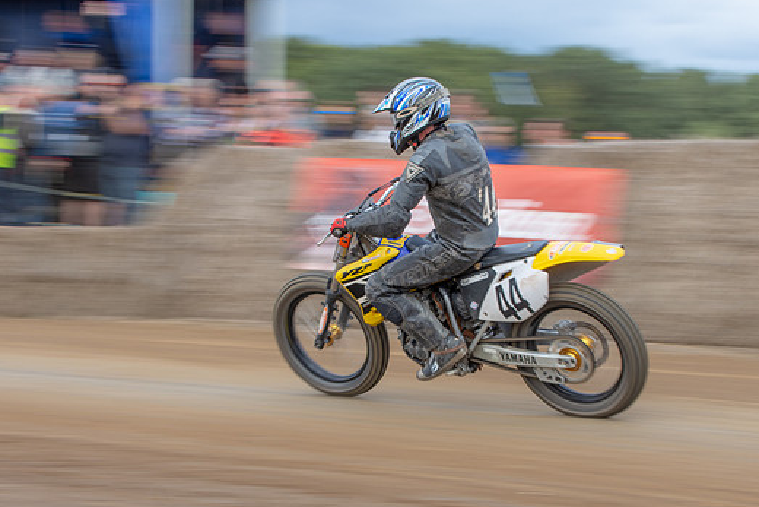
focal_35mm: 106
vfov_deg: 12.9
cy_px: 249
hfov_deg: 19.3
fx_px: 2235
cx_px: 395
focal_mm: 52
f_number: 8
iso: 100
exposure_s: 1/100
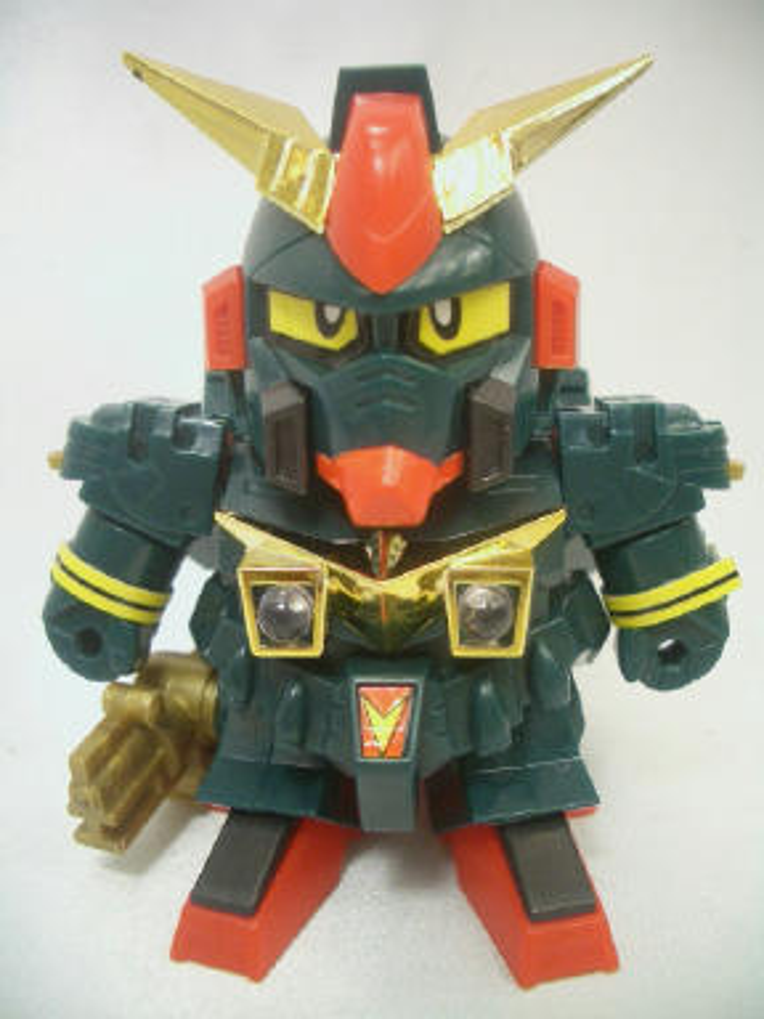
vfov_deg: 52.6
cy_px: 510
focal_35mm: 35
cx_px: 382
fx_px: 1030
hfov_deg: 40.7
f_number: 2.6
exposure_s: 1/100
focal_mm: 5.8
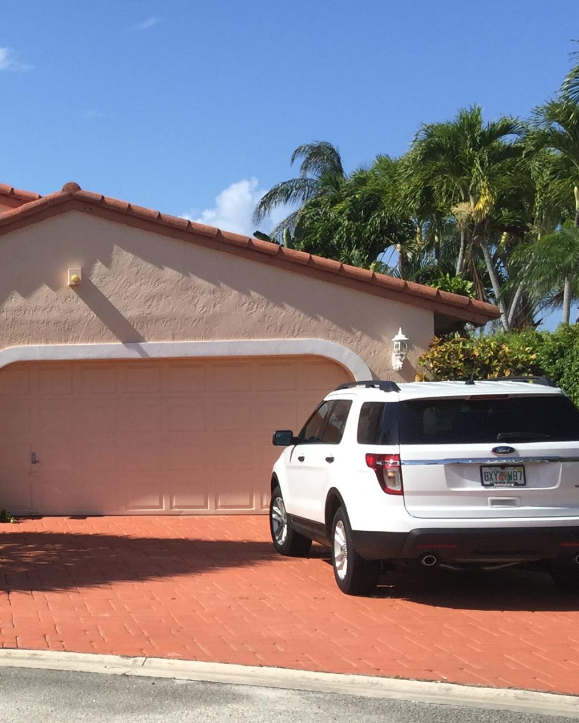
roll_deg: +0.3
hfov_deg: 20.5
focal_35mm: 67
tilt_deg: +2.5
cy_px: 415
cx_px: -209
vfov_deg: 28.3
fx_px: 1435
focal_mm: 4.15
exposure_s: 1/1980
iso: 32
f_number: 2.2
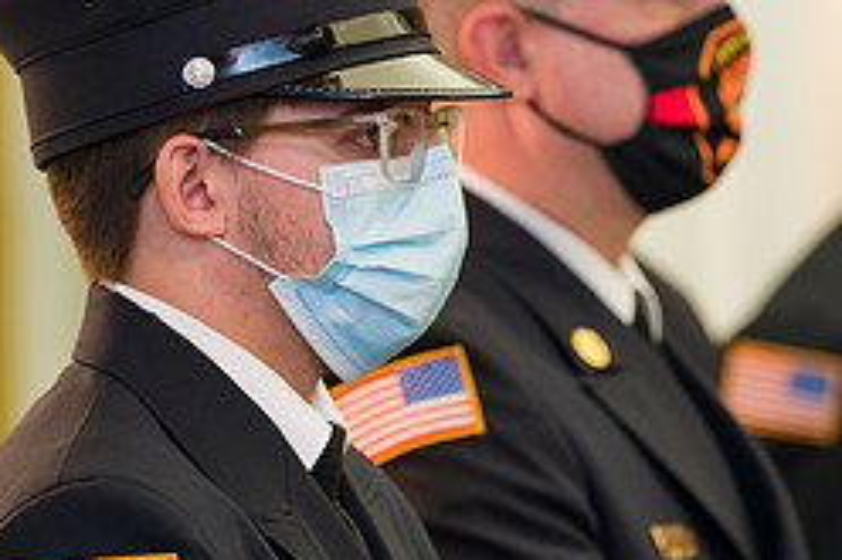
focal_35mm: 363
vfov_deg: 3.8
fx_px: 8484
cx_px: 469
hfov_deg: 5.7
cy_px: 221
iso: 1600
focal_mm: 155
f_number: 3.2
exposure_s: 1/125
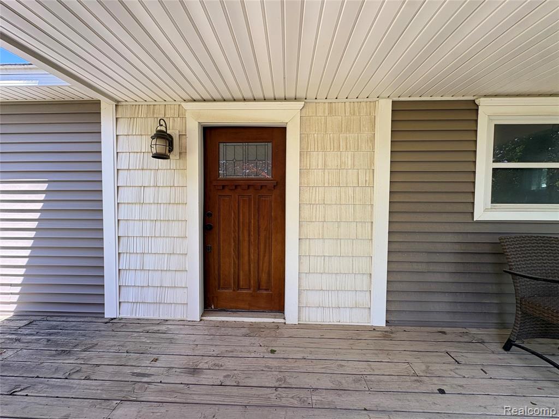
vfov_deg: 85.7
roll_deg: +0.2
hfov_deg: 102.1
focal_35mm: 14
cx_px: 280
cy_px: 210
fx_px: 226
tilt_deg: -1.8
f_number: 2.2
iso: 40
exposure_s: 1/99
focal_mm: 2.22
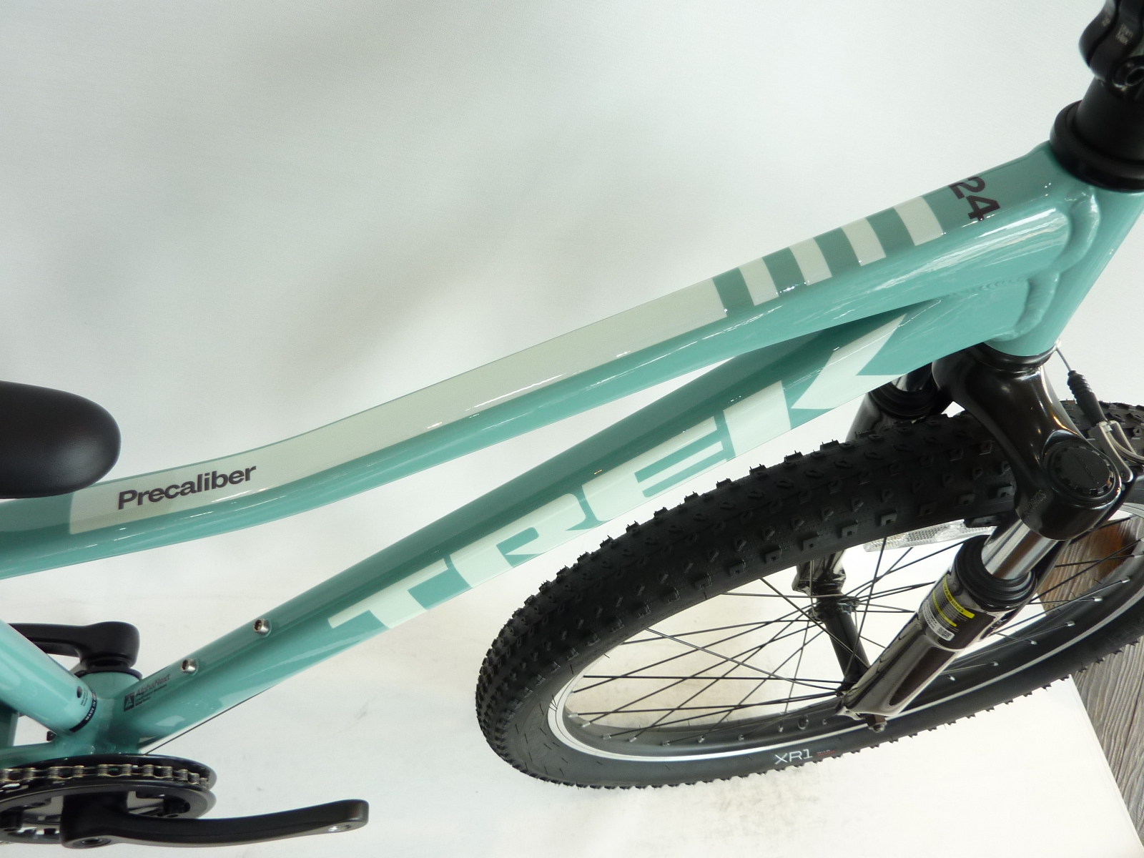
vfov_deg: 54.9
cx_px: 572
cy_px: 429
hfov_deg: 69.4
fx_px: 826
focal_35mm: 25
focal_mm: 4.1
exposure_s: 1/30
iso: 125
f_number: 3.3
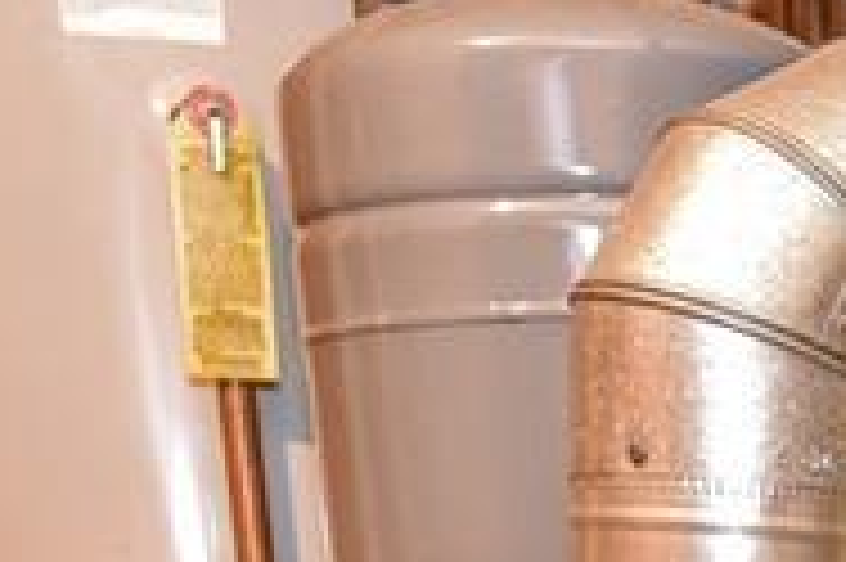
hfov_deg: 16.5
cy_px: 1203
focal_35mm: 109
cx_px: 1390
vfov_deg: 11.1
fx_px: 2559
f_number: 2.8
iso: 3200
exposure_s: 1/60
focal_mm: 20
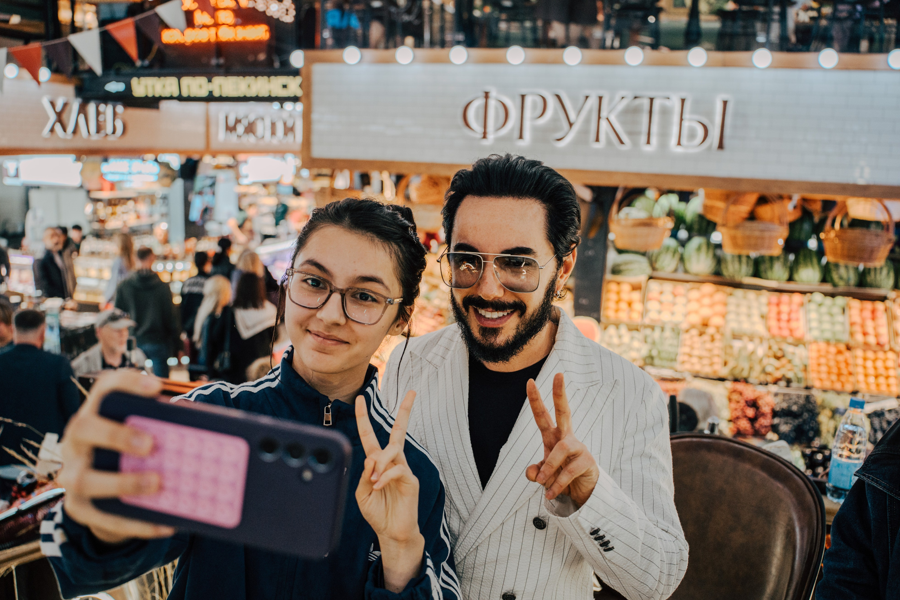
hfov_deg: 63.7
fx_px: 725
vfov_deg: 45.0
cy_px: 310
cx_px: 446
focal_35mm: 29
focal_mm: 28
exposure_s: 1/200
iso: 1250
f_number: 2.8
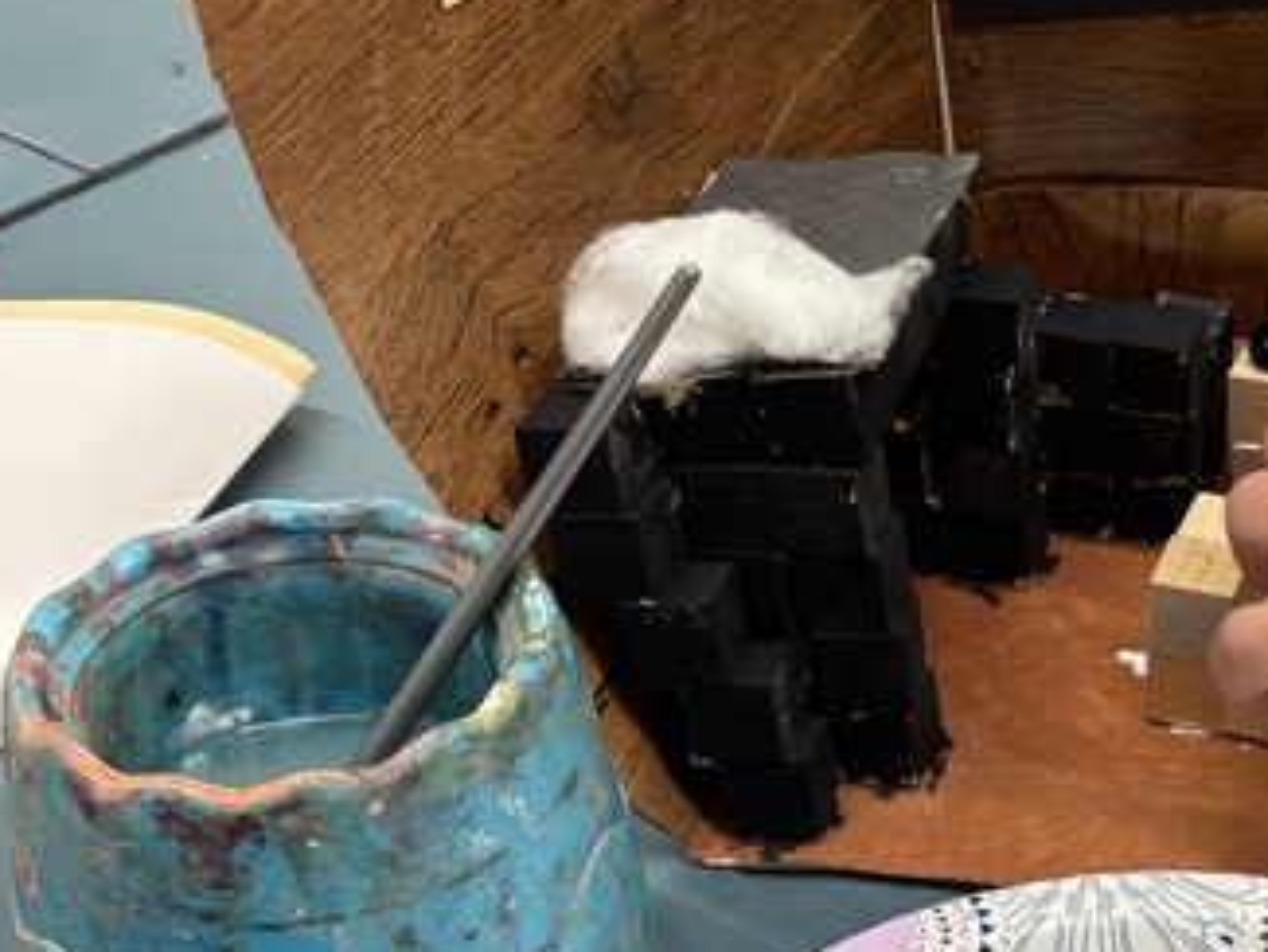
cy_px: 722
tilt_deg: -38.7
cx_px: 1327
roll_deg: -4.8
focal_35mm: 82
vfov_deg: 17.9
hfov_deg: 22.7
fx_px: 3005
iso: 100
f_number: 1.6
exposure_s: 1/60
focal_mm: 5.96
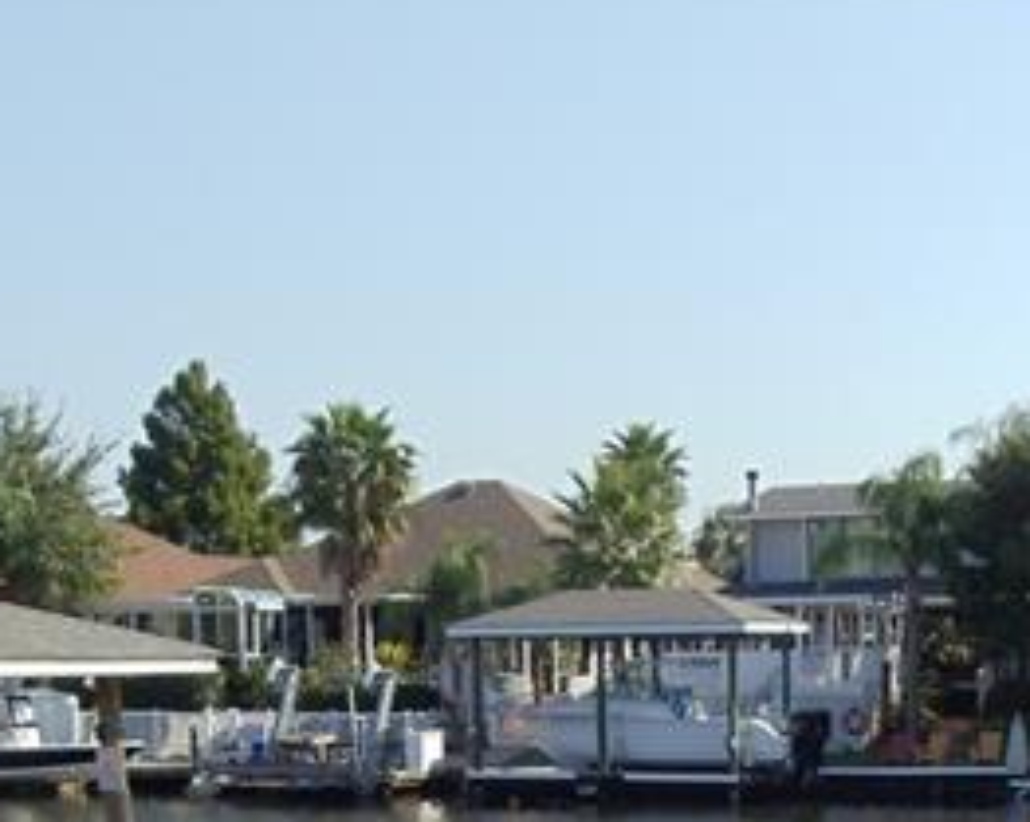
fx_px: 3197
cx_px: 629
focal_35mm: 105
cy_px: 920
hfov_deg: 18.3
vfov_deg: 14.3
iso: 100
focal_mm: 6
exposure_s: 1/125
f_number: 7.1
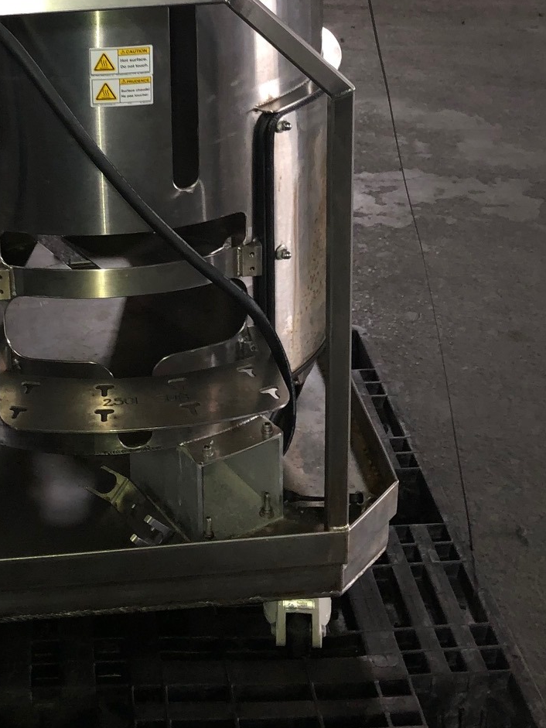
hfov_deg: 24.1
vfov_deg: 30.7
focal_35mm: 60
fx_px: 1262
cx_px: 111
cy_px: 67
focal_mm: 3.99
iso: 100
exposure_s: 1/4
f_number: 1.8
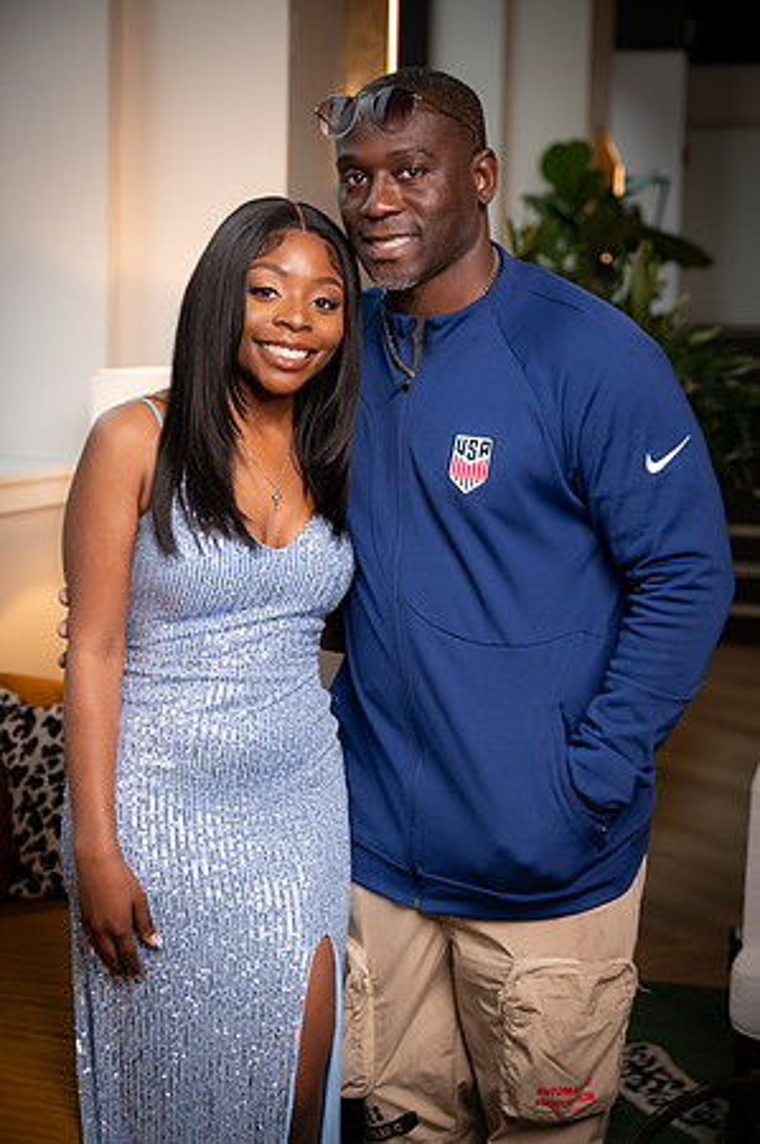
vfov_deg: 33.4
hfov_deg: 22.6
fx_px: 1904
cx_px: 380
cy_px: 572
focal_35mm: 60
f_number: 3.5
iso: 1250
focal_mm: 60
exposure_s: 1/250
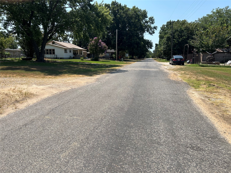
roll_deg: +0.4
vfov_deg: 53.1
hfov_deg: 67.3
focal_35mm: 26
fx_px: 174
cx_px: 116
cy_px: 86
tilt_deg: -10.2
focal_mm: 5.7
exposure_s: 1/3968
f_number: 1.5
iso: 50
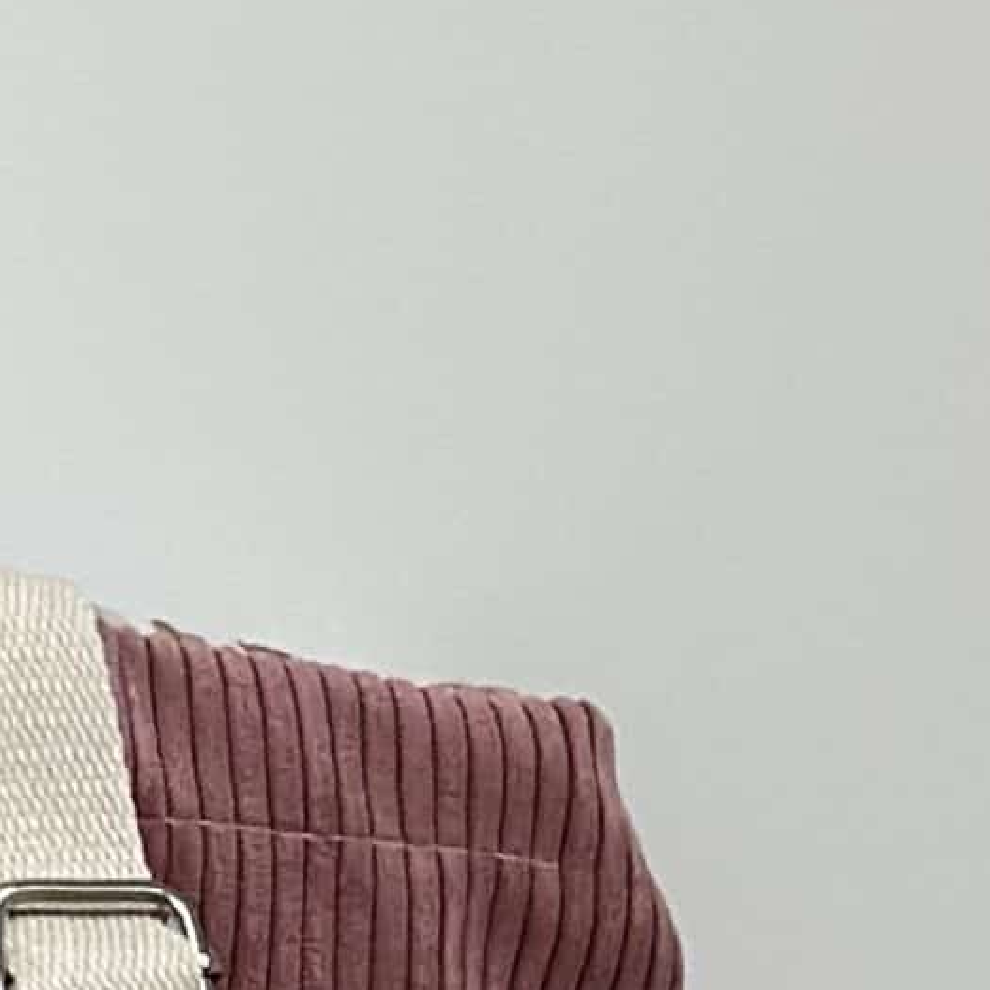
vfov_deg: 7.3
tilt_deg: -9.0
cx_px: 423
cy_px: 1769
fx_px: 7571
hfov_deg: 7.5
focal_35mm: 234
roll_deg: +3.1
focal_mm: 6.86
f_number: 1.78
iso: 500
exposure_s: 1/40
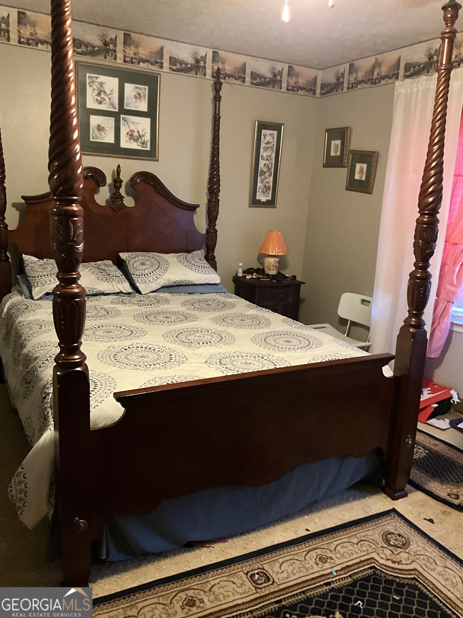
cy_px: 309
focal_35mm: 29
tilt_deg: -13.2
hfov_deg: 48.2
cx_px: 232
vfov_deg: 61.7
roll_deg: -3.2
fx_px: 517
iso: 500
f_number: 1.8
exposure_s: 1/30
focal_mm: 3
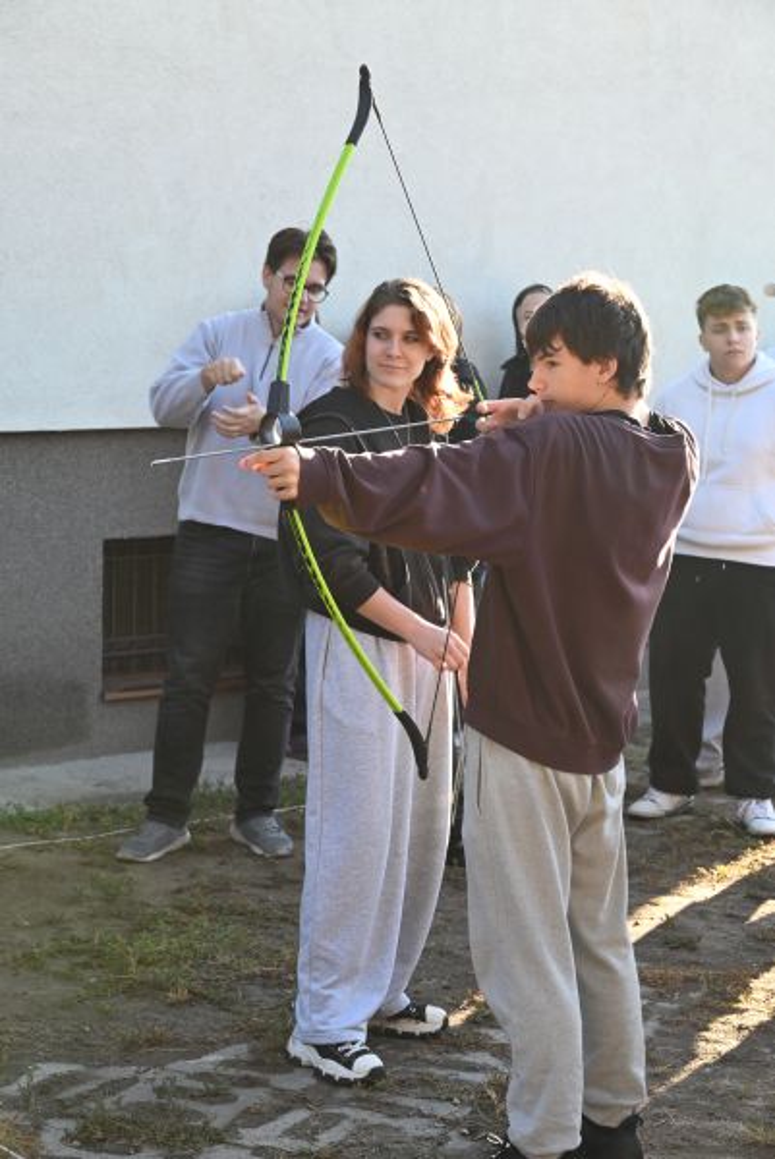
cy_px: 580
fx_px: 2643
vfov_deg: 24.7
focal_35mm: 82
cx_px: 388
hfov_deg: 16.7
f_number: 10
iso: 1600
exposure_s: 1/400
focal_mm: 82
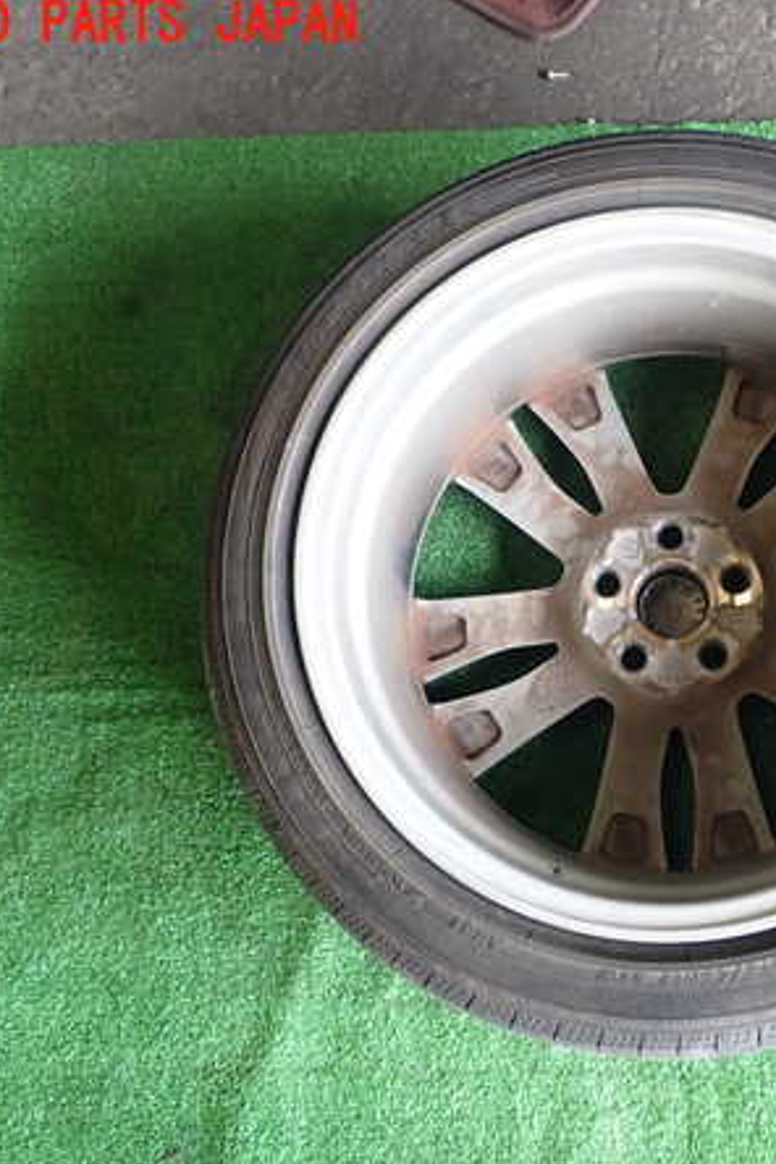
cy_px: 582
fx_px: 1455
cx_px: 669
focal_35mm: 45
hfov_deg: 28.9
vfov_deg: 43.6
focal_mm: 5.79
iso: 200
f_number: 2.4
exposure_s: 1/40
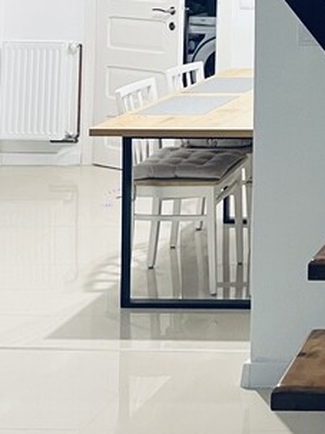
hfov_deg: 15.1
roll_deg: -0.1
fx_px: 1102
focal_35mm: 88
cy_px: -143
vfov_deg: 20.2
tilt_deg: +2.4
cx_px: 538
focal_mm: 5.7
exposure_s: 1/33
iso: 500
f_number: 1.5
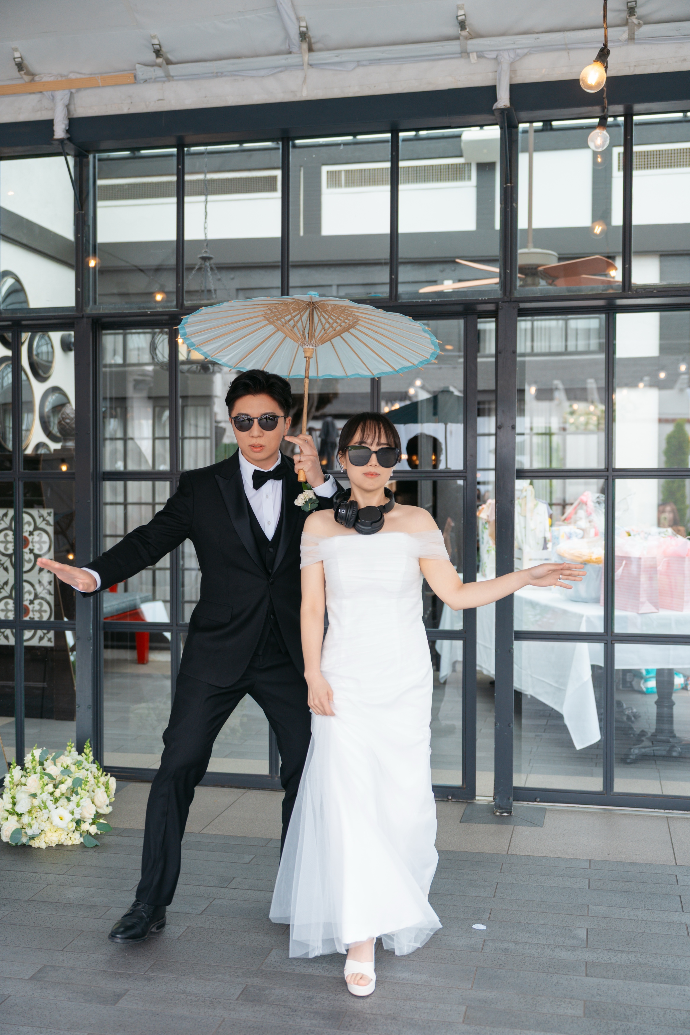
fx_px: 1121
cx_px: 345
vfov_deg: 49.6
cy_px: 518
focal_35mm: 39
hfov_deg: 34.2
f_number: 2.8
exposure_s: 1/500
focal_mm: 39
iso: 200
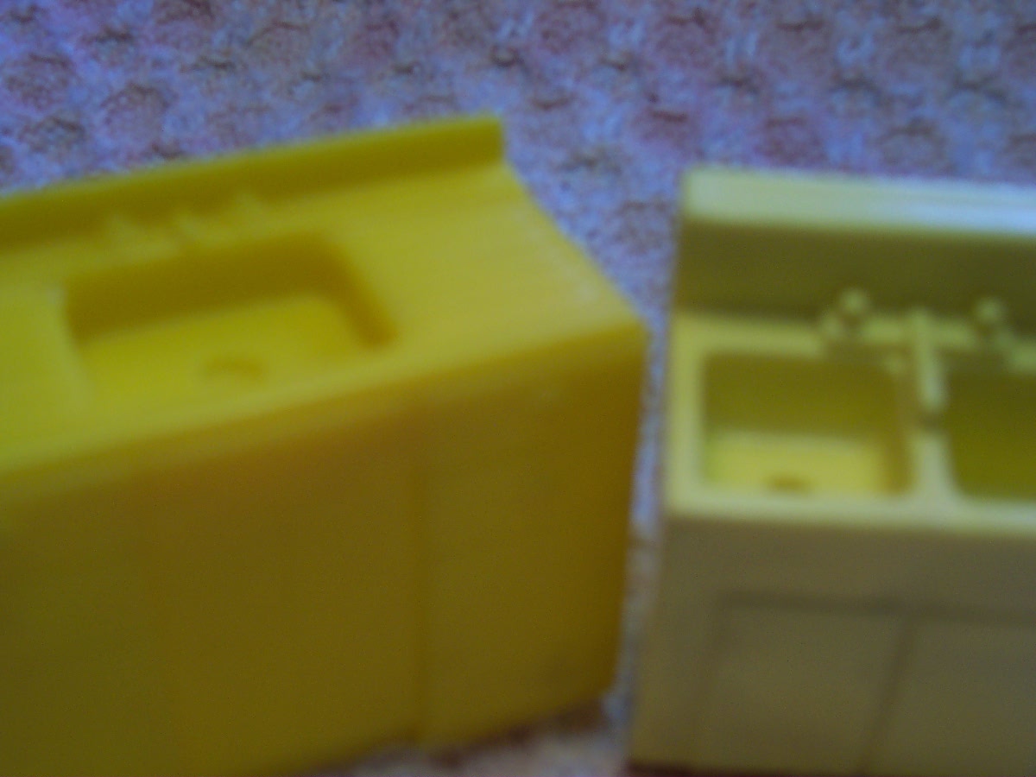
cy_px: 388
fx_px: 1377
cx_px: 518
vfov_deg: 31.5
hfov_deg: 41.2
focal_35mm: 46
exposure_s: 1/90
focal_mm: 7
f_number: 3
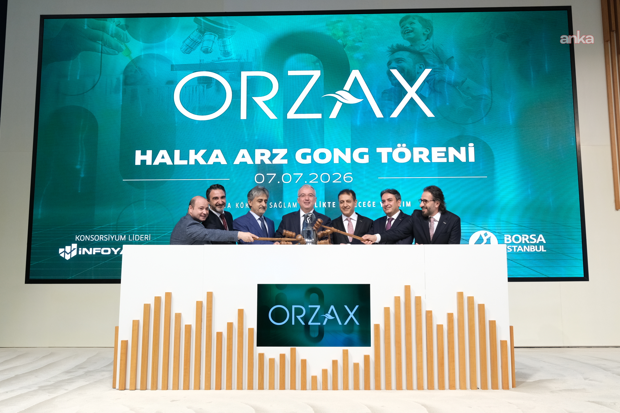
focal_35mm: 31
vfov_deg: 42.3
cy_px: 211
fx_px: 534
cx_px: 307
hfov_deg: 60.3
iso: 1600
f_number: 4.5
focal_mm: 19.9
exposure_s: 1/125
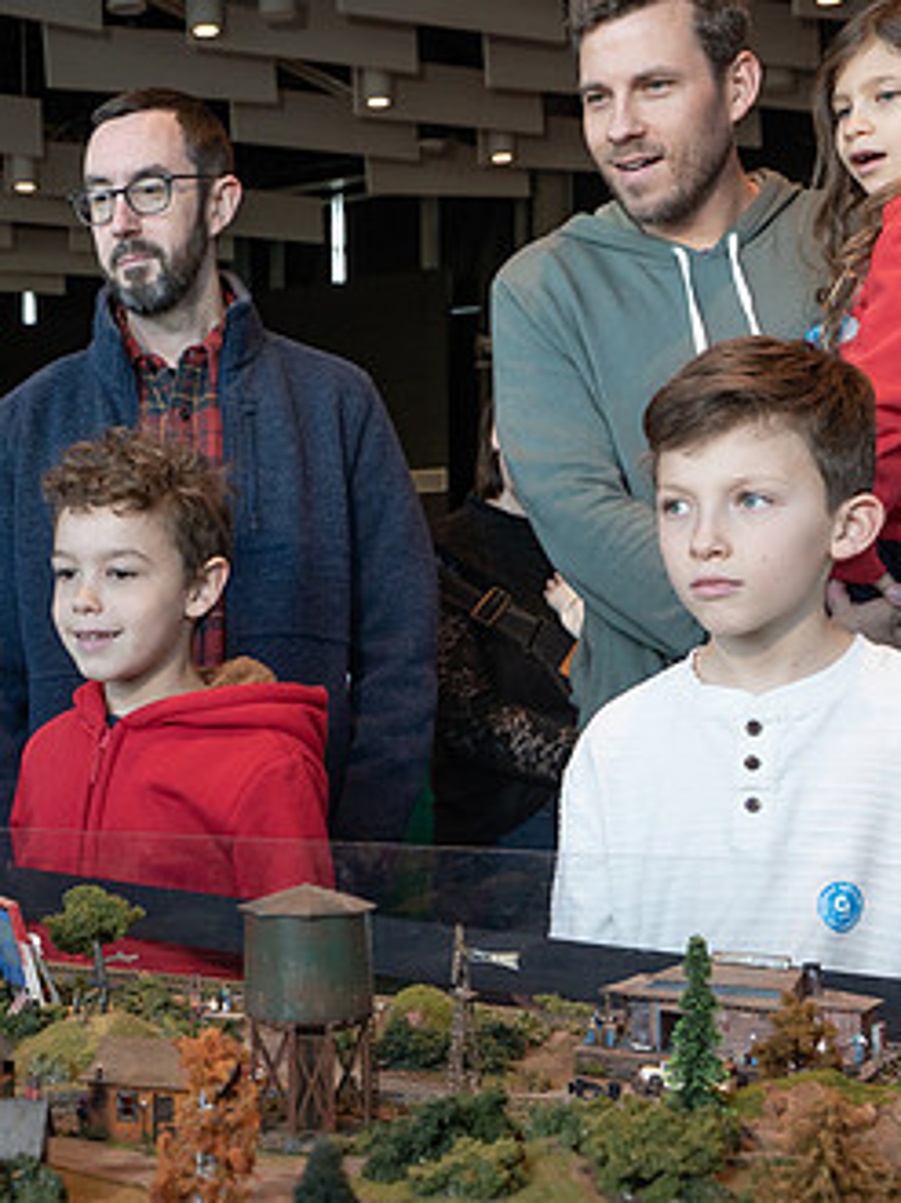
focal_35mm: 55
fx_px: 1911
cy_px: 660
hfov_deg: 26.0
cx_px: 164
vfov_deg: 34.9
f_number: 6.3
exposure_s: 1/160
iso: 2000
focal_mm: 28
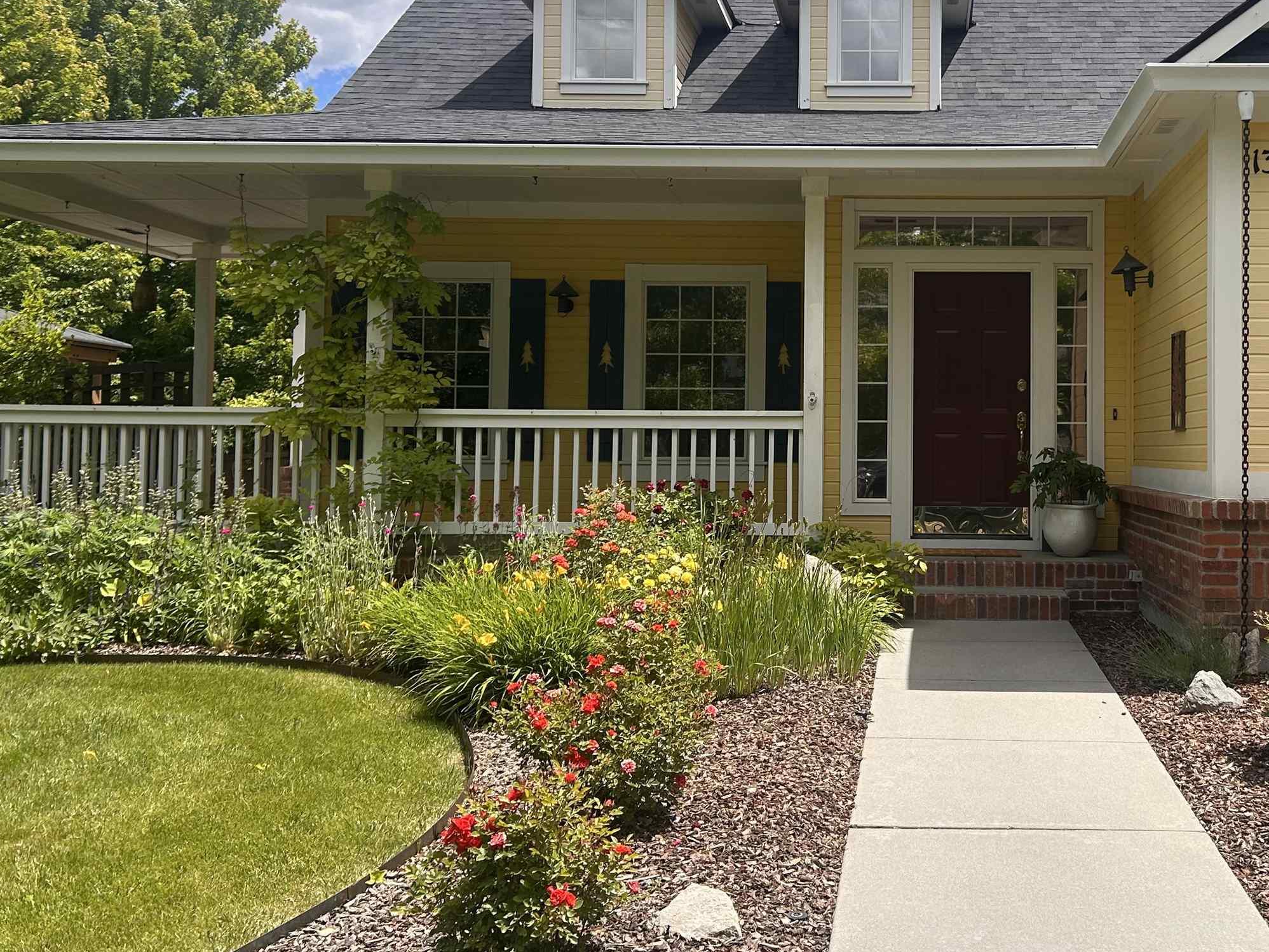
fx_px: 1466
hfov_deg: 45.6
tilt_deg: +2.4
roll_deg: -0.5
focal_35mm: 40
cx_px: 905
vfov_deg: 35.8
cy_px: 374
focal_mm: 5.7
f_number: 1.5
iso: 50
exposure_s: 1/3968
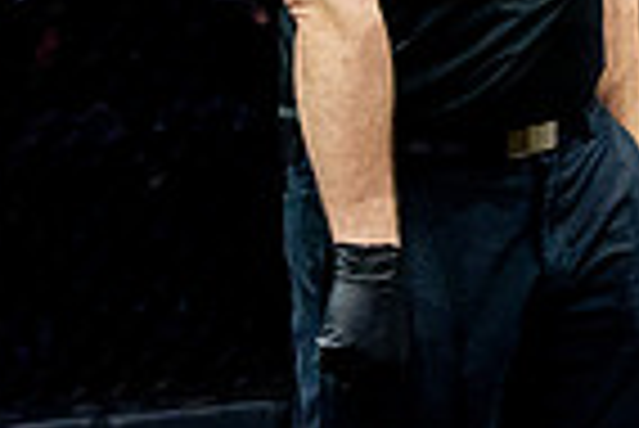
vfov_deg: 6.7
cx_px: 942
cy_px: -440
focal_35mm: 198
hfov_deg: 10.1
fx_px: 3518
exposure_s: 1/1250
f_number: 2.8
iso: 3200
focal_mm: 41
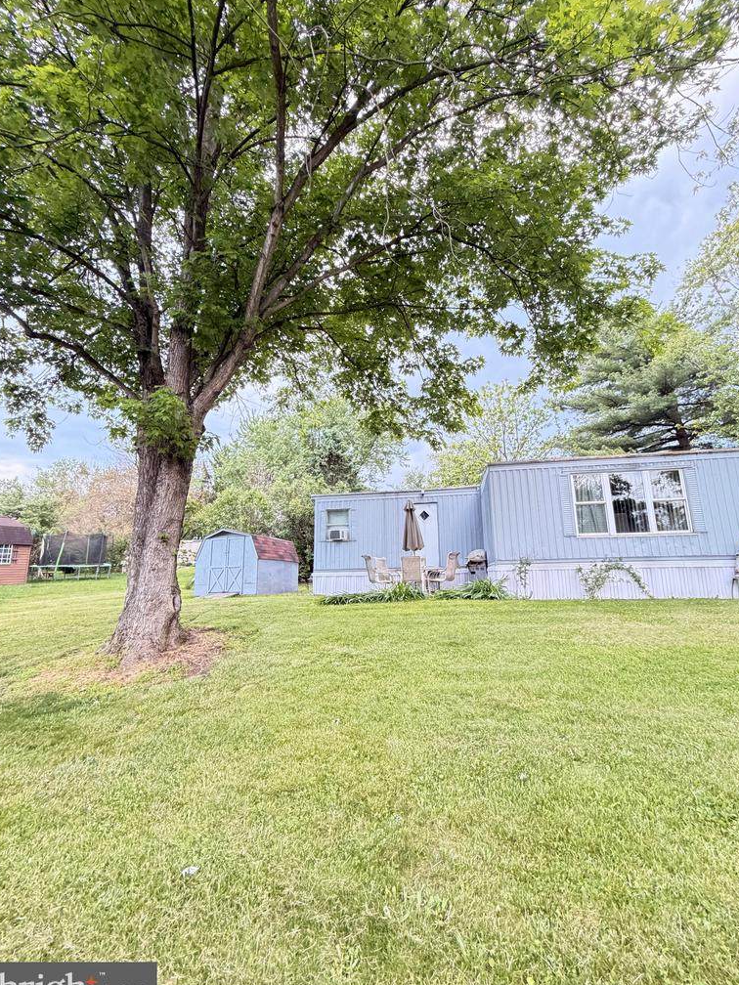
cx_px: 381
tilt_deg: +11.5
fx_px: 427
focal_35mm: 15
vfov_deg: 98.2
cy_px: 491
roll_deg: +0.8
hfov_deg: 81.7
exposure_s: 1/60
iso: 400
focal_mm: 2.22
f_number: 2.2
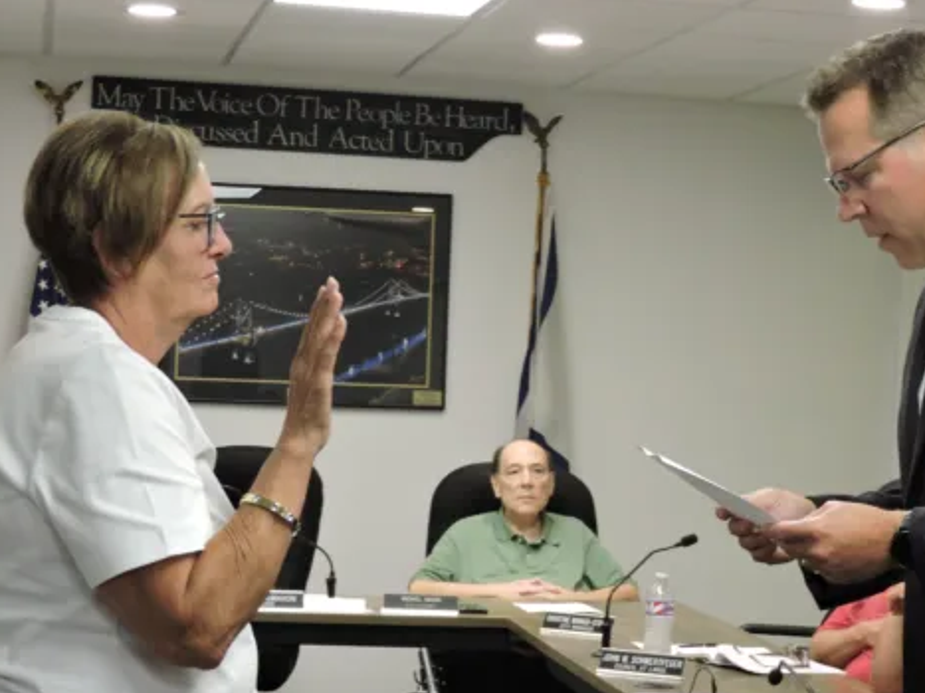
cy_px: 408
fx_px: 2671
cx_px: 546
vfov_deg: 14.8
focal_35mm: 100
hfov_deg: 19.6
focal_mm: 12.5
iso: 400
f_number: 3.9
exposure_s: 1/25
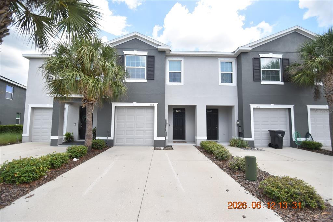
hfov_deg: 100.4
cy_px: 111
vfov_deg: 77.3
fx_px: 139
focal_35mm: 15
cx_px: 166
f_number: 3.5
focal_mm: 10
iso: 800
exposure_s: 1/3000
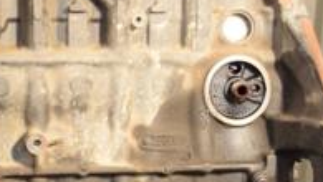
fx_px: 871
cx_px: 75
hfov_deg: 20.8
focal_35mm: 102
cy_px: 40
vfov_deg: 11.9
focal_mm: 21
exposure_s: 1/80
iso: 800
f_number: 5
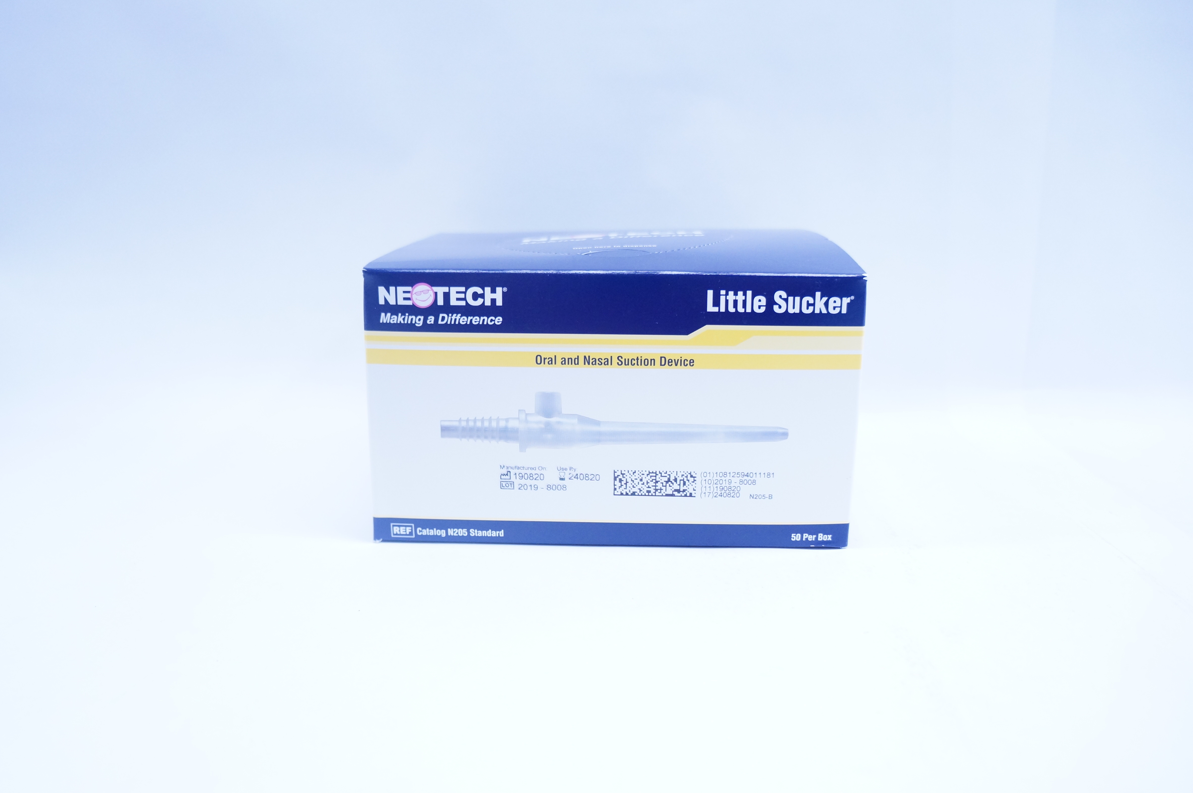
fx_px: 927
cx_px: 617
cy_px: 398
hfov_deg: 65.5
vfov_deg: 46.3
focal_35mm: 28
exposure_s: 1/250
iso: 800
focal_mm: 18
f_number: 3.5
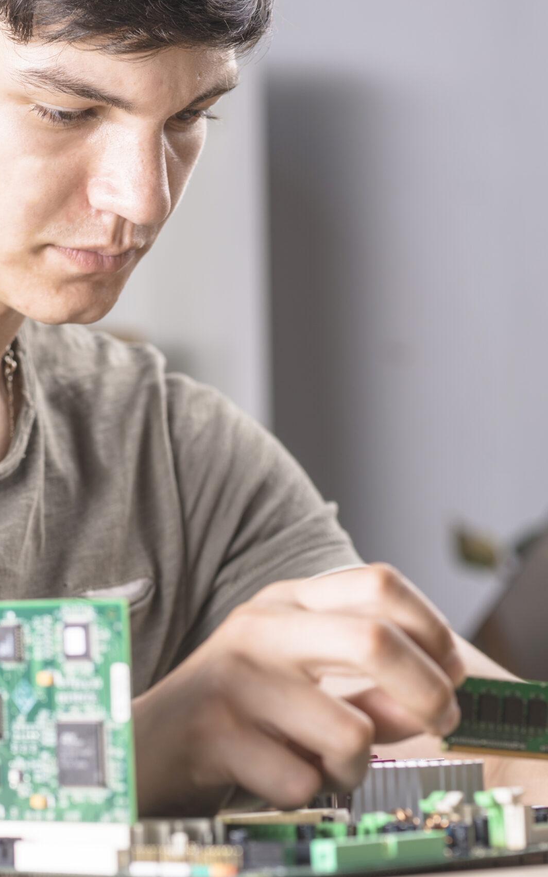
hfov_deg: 8.1
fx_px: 3847
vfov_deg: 13.0
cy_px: 438
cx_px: 301
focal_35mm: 161
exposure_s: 1/125
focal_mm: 105
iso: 100
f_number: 5.6
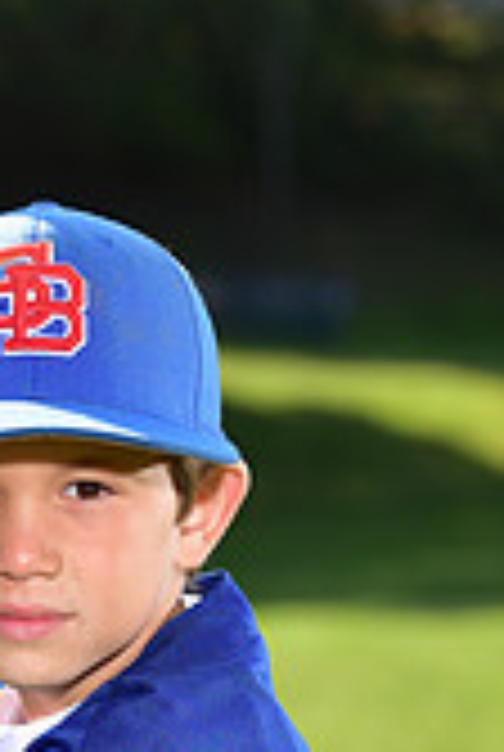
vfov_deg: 5.9
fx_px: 7256
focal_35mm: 347
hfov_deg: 4.0
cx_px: -16
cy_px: 919
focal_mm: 100
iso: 80
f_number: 5
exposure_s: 1/250
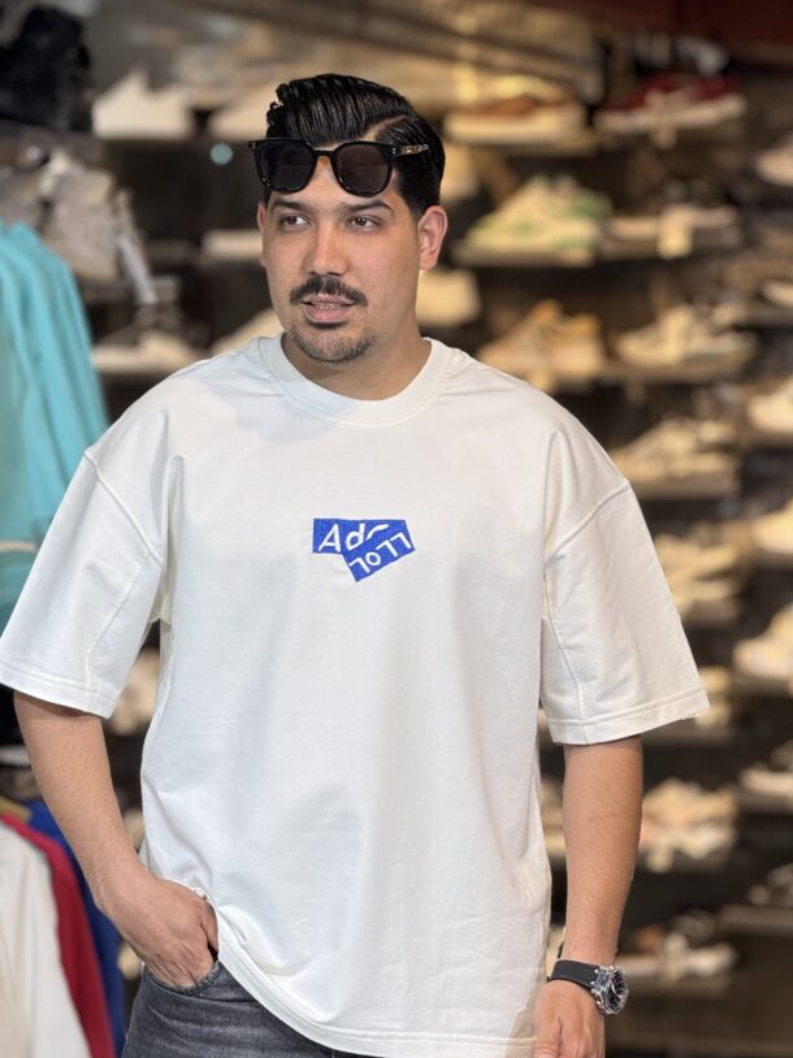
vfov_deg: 13.1
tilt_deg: -3.3
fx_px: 4615
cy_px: 632
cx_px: 374
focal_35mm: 151
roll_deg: -1.1
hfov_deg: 9.8
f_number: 2.8
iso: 125
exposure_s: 1/100
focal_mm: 15.66
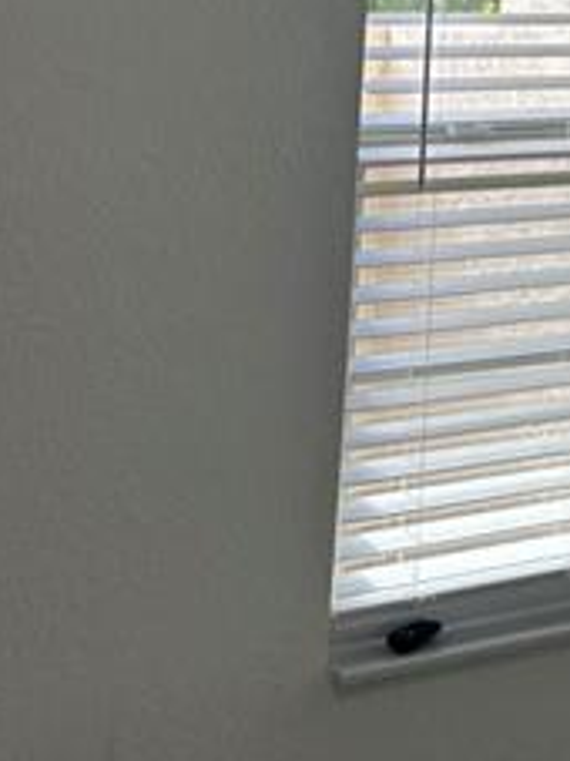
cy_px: -443
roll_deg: -1.9
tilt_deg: +13.7
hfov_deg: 15.9
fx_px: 1934
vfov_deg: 19.0
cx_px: 731
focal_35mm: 88
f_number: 1.5
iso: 40
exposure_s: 1/120
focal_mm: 5.7
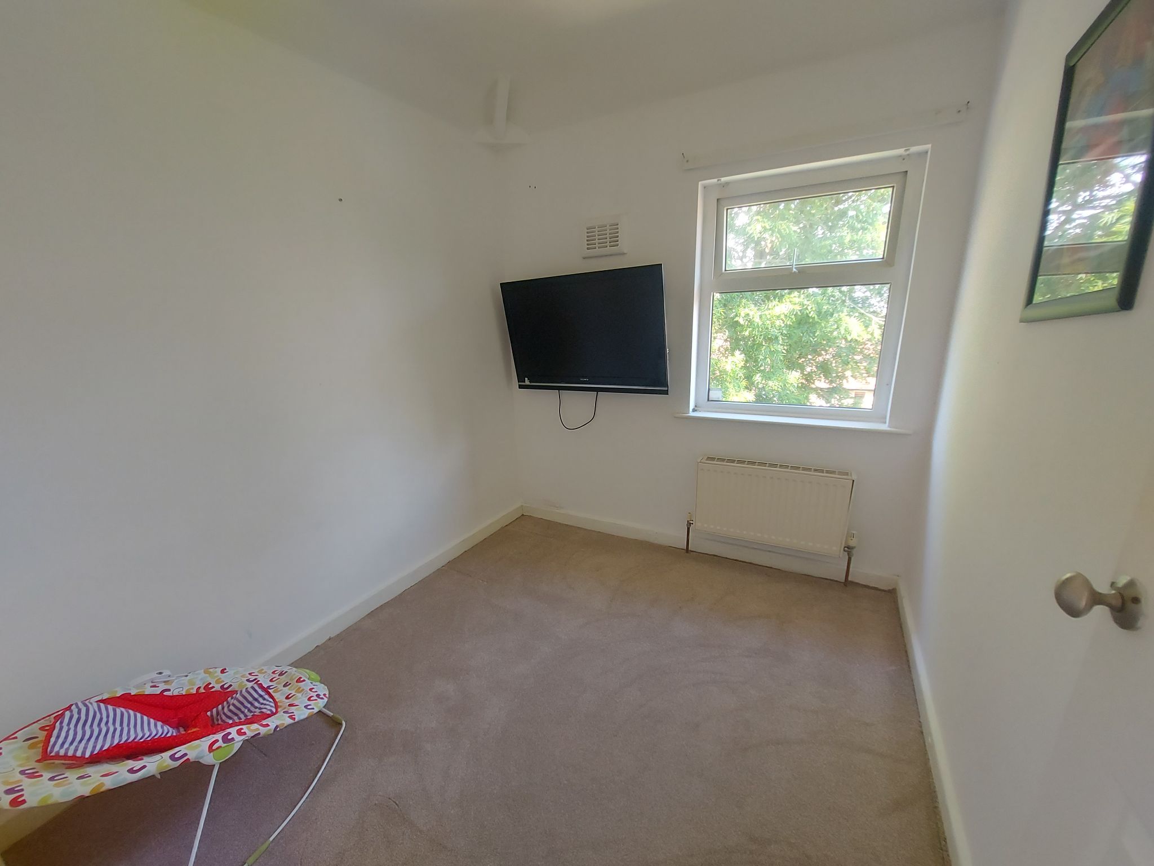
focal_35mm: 13
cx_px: 577
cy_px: 433
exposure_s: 1/50
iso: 200
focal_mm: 1.74
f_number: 2.2
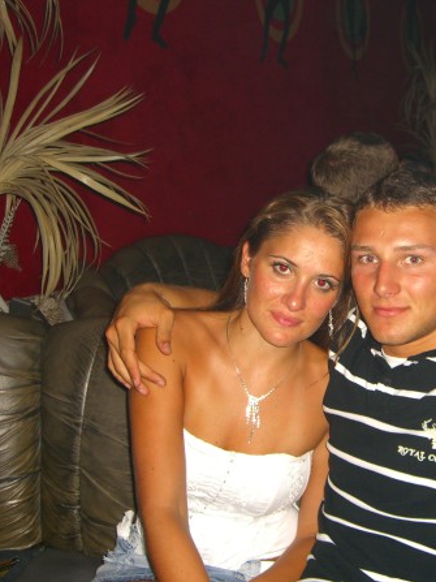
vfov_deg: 37.5
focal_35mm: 51
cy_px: 290
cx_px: 336
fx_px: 857
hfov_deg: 28.1
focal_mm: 7.9
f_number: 2.8
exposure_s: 1/60
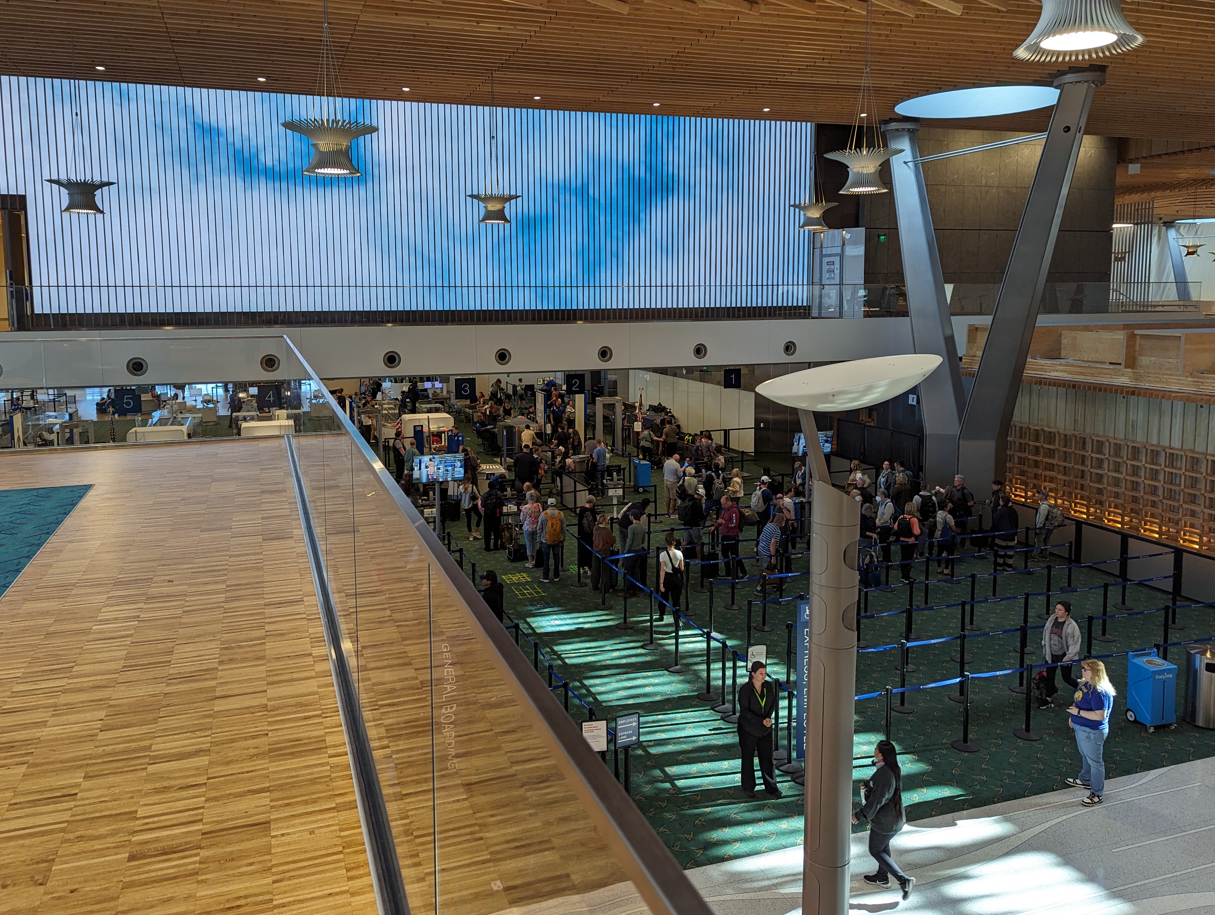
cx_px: 585
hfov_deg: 65.2
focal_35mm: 27
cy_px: 406
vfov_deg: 51.4
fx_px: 949
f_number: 1.85
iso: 95
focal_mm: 6.81
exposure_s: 1/180
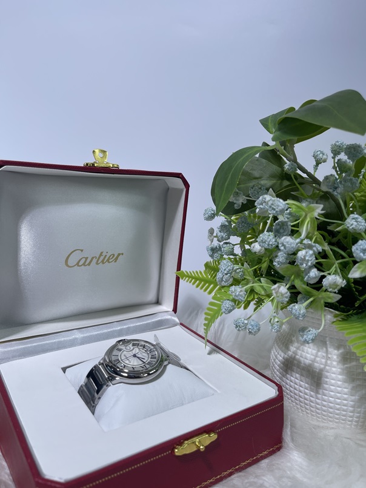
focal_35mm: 25
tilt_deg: -8.1
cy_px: 244
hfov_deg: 54.9
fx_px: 353
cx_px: 183
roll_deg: -0.7
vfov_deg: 69.4
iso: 32
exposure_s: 1/1003
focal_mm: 5.1
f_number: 1.6
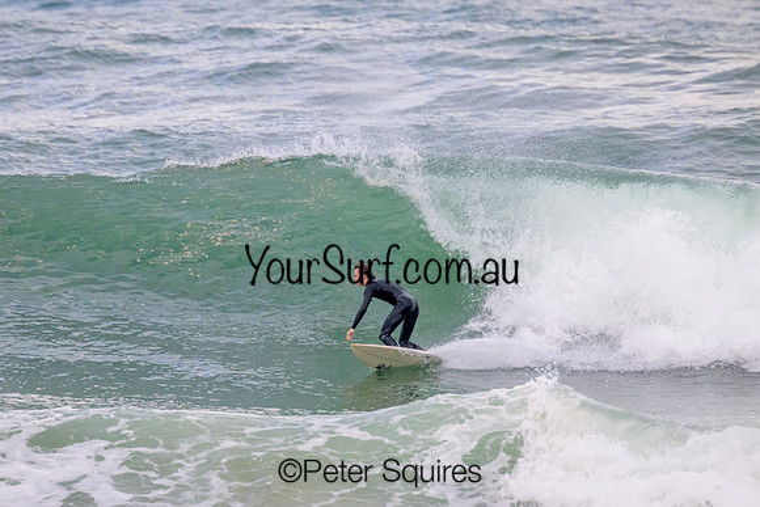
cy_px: 254
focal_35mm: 835
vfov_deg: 1.6
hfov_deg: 2.5
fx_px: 17639
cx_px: 380
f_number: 11
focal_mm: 800
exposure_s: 1/2000
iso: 3200
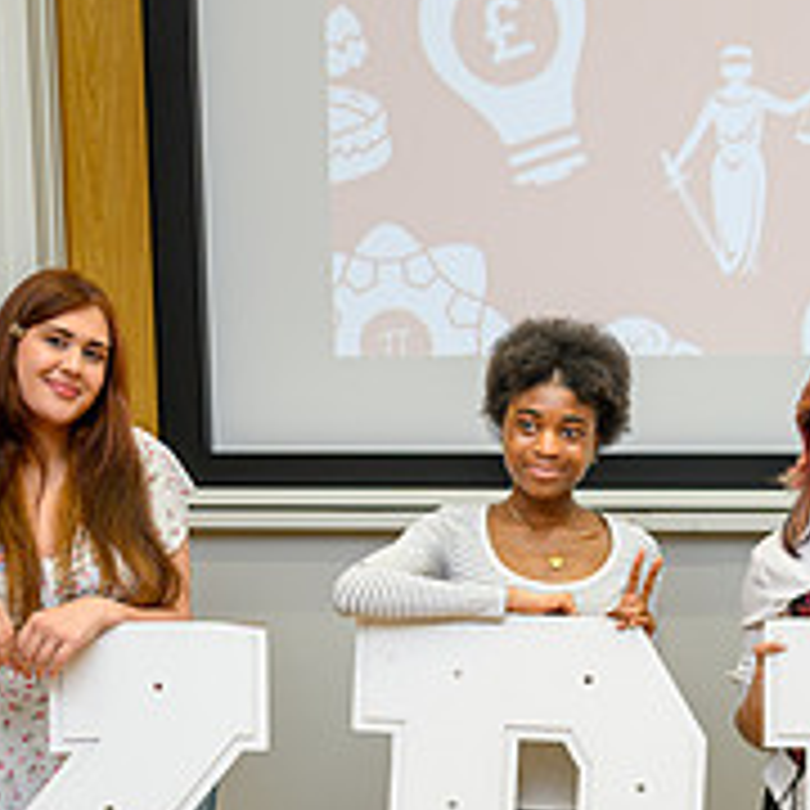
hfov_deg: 17.5
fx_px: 2568
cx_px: 796
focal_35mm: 97
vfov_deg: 17.7
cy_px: 691
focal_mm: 35
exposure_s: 1/200
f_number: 2.2
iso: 200
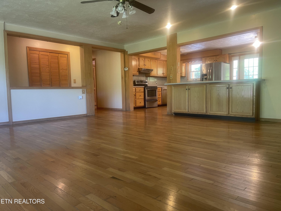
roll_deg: +1.4
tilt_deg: -5.5
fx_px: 203
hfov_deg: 69.4
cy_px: 106
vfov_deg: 54.9
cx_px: 140
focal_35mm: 25
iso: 125
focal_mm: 5.1
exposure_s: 1/60
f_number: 1.6
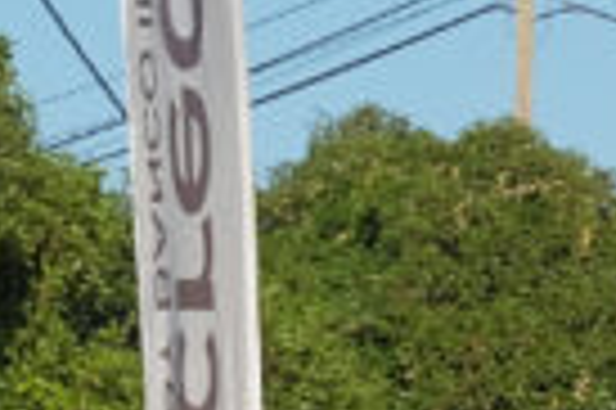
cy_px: 1417
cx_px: -656
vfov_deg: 2.6
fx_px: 8682
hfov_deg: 4.0
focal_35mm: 508
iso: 160
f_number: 9
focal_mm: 45
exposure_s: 1/250
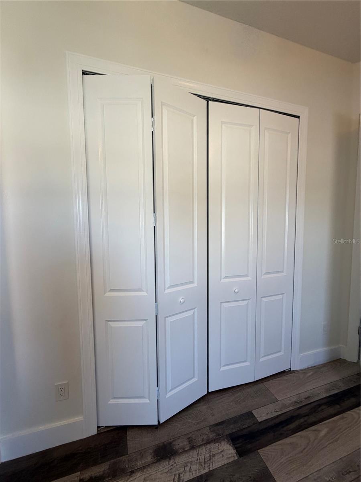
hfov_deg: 85.7
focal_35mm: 14
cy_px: 241
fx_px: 195
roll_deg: -0.3
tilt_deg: -4.1
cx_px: 180
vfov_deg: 102.1
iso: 200
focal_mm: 2.22
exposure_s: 1/120
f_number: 2.2
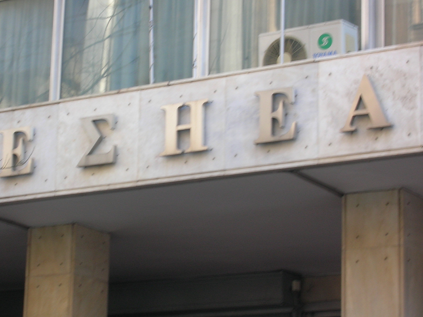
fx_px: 1600
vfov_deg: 11.3
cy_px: 129
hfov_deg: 15.1
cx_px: 171
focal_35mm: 131
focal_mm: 17.1
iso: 50
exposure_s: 1/15.8
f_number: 8.2
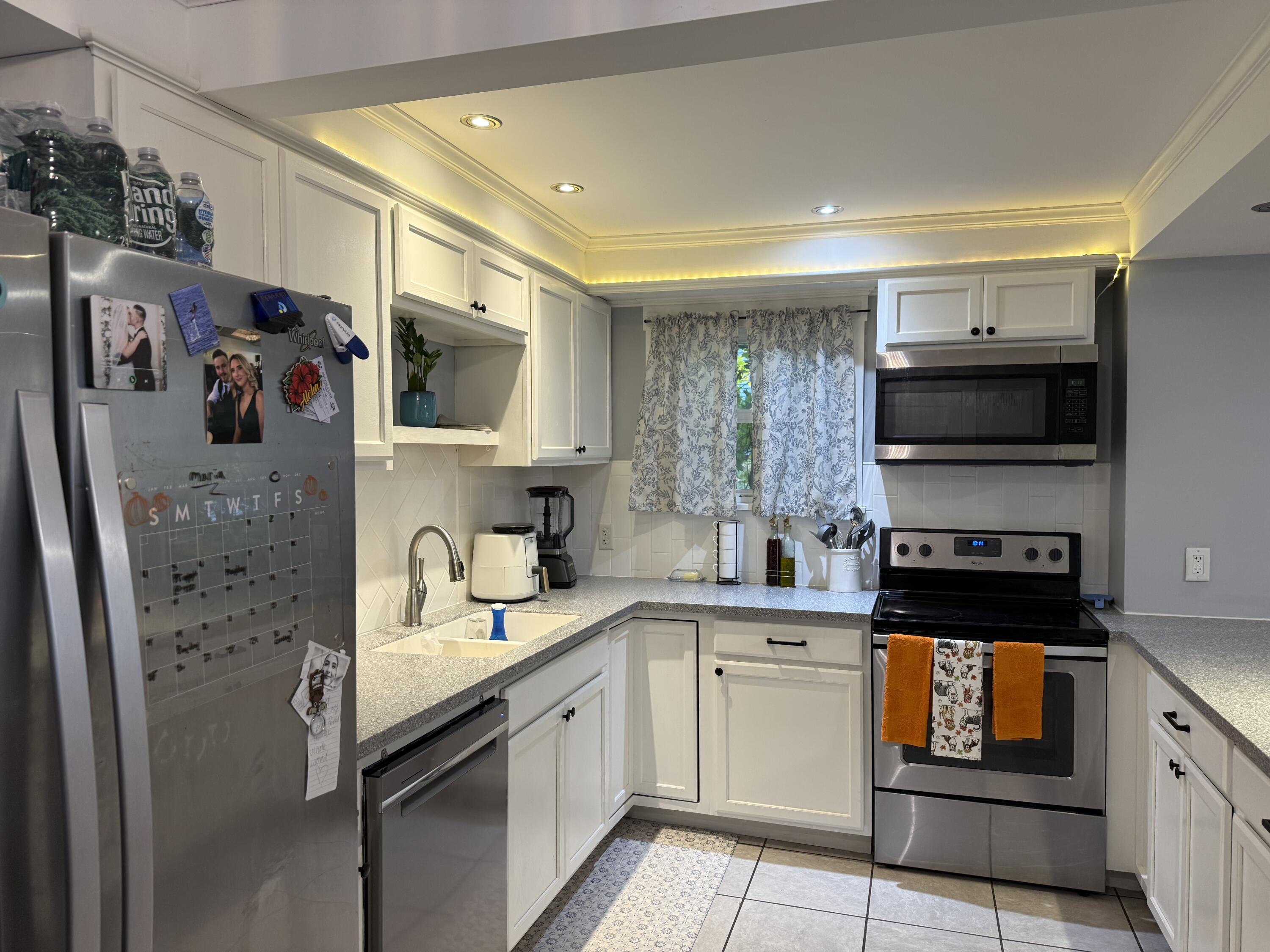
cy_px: 476
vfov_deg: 56.8
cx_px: 635
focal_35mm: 24
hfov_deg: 71.6
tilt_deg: -1.6
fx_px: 881
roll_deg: -0.3
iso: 160
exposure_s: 1/60
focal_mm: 6.76
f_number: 1.78
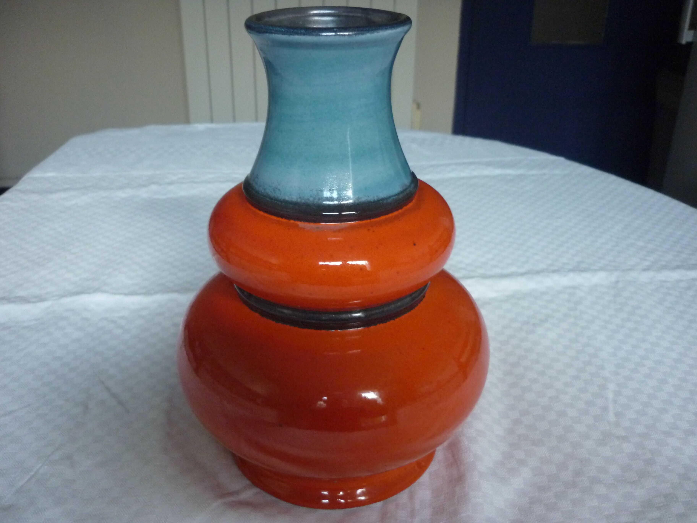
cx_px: 348
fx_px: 664
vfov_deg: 42.9
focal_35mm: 33
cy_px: 262
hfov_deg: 55.4
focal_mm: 5.5
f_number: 2.8
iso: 400
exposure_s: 1/20
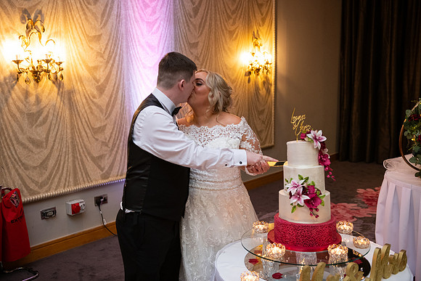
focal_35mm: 38
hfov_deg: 50.7
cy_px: 140
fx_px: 444
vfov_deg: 35.1
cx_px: 210
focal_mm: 38
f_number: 3.5
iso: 1250
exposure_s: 1/160
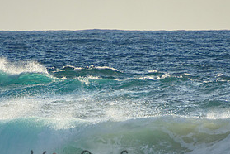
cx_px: 115
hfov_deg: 1.7
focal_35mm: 1215
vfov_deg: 1.1
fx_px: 7762
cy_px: 156
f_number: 5.6
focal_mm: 390
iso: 320
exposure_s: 1/2000
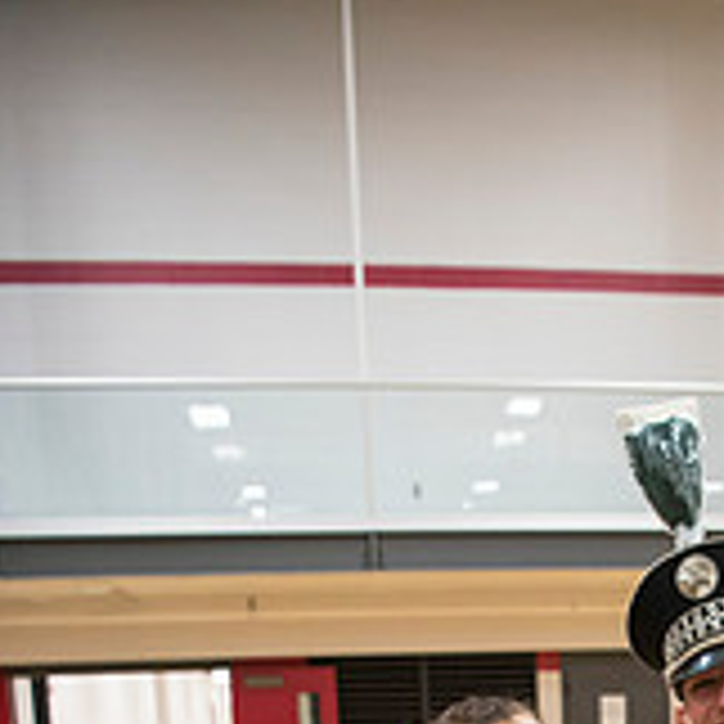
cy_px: 976
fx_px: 1349
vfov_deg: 25.3
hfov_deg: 28.7
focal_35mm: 57
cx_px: 670
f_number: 3.2
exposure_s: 1/320
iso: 2000
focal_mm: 24
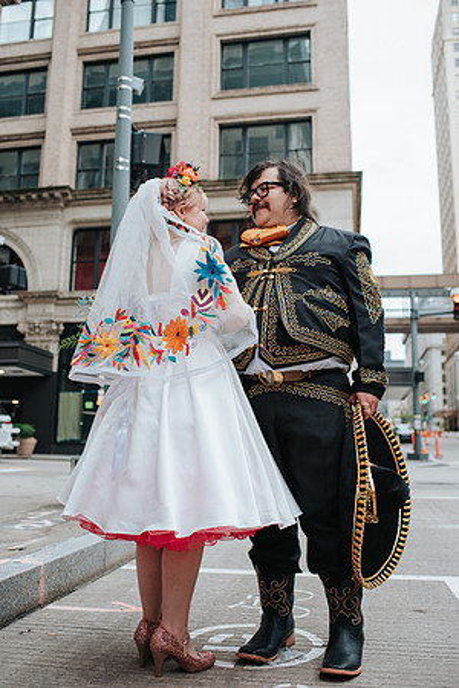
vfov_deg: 54.4
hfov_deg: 37.9
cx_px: 230
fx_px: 669
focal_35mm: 35
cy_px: 344
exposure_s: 1/1250
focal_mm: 35
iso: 560
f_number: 3.5
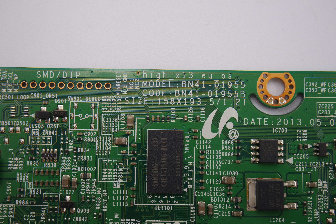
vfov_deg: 28.1
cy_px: 112
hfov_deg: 41.1
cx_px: 168
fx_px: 448
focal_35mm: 48
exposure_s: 1/80
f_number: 4.5
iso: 160
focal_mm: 18
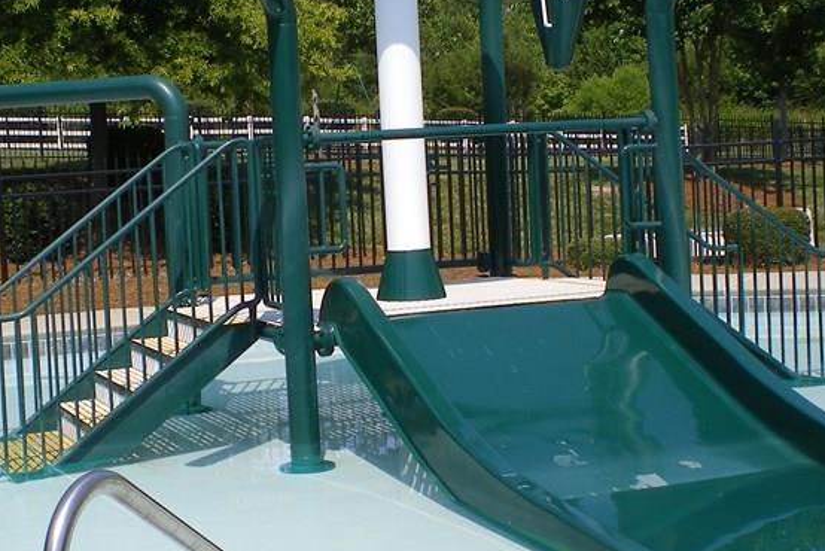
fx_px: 1674
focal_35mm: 73
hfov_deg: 27.6
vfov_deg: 18.7
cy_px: 206
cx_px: 332
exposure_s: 1/400
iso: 64
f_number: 4.6
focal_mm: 6.3
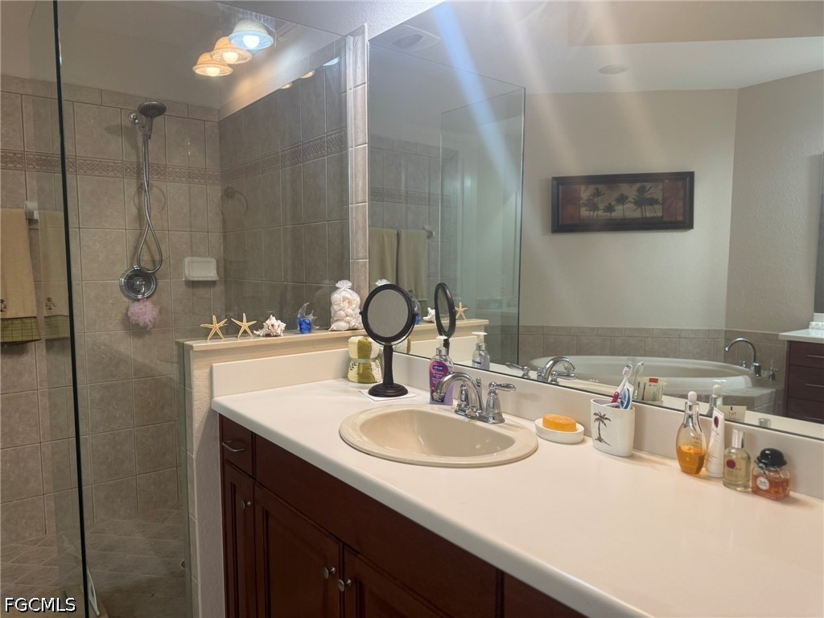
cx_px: 412
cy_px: 309
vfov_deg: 56.8
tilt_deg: -5.2
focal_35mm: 24
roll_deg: -0.1
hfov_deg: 71.6
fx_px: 571
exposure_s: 1/60
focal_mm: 6.76
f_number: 1.78
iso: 160
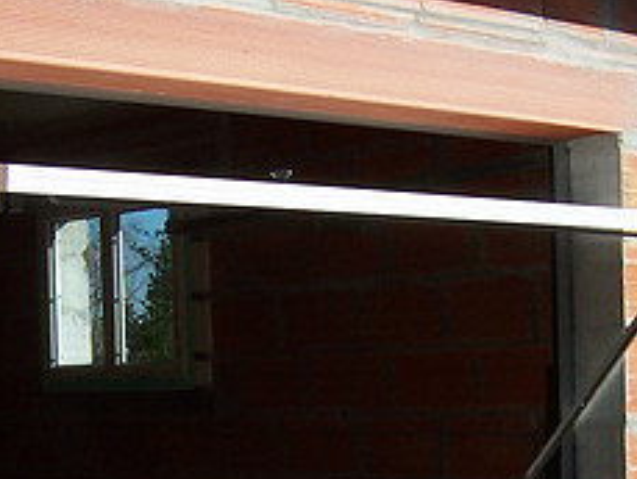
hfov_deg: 21.5
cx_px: 334
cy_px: 453
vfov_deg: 16.0
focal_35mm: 91
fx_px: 1675
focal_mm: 5.6
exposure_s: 1/500
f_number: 5.6
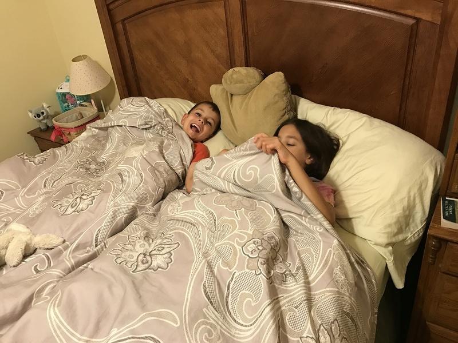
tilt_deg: -30.0
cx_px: 229
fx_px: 370
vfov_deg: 49.7
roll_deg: +7.6
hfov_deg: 63.4
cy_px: 172
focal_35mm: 28
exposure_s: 1/15
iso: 80
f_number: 1.8
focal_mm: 3.99
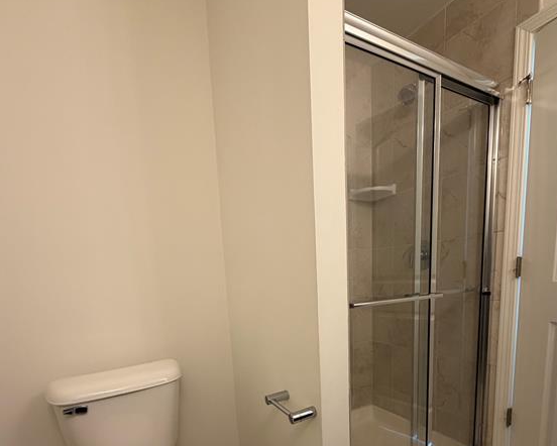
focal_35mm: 19
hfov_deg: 83.3
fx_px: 313
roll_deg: +3.2
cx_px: 273
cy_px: 325
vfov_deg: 67.2
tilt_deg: -8.3
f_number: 2.2
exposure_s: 1/120
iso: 250
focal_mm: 2.22
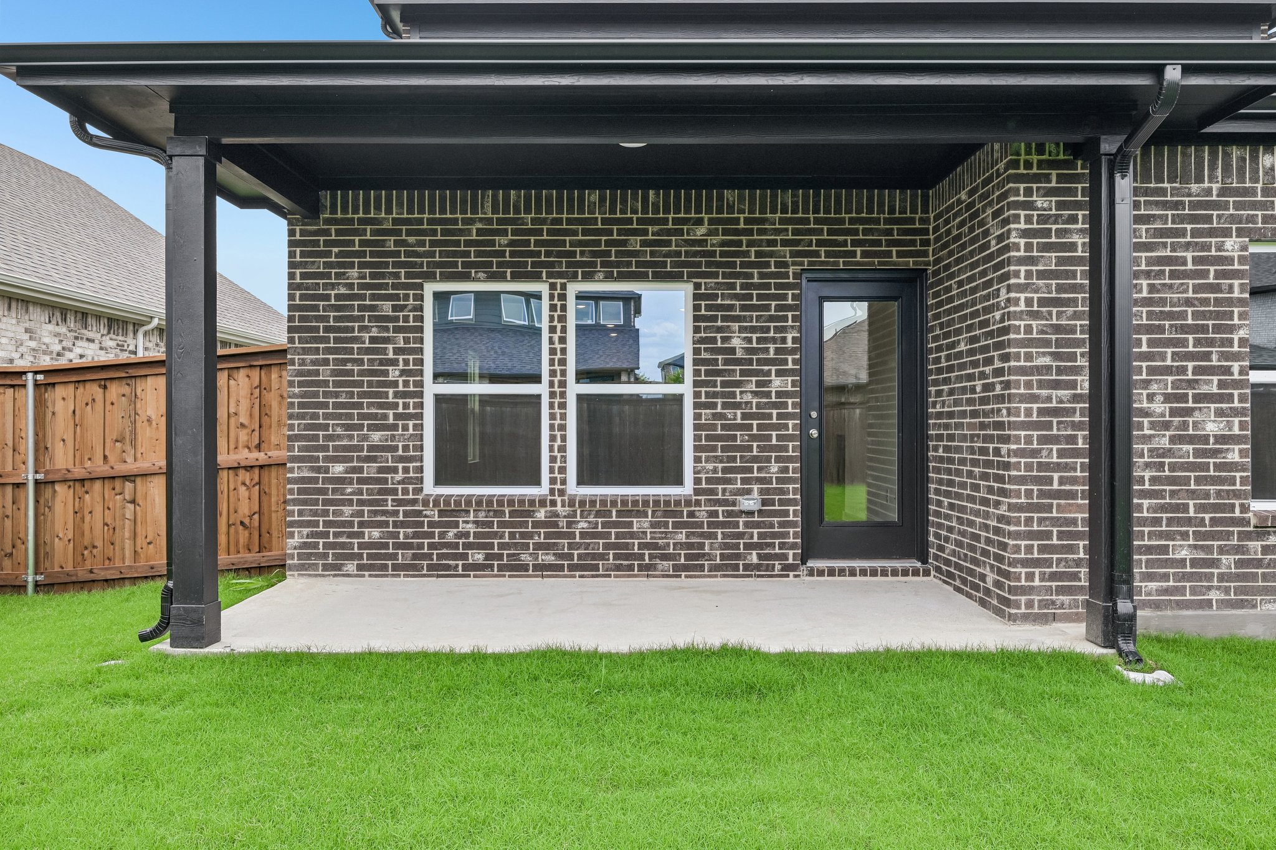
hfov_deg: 69.4
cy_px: 425
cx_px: 638
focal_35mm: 26
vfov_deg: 49.5
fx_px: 921
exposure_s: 1/250
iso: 400
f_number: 8
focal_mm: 26
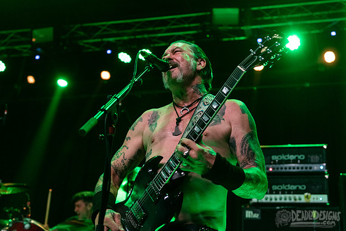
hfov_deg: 38.2
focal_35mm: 52
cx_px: 181
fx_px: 500
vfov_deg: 26.0
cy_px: 94
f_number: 3.2
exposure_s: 1/125
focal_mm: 44
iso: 2500
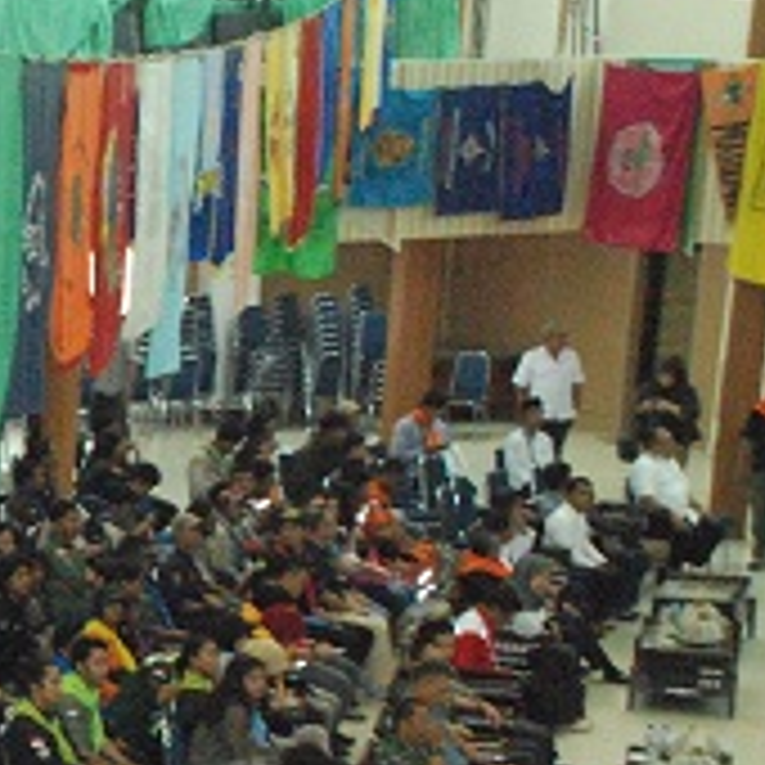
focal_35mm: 121
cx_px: -576
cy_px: 673
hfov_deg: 13.1
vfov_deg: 14.3
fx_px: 3025
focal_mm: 26
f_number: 5
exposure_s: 1/25
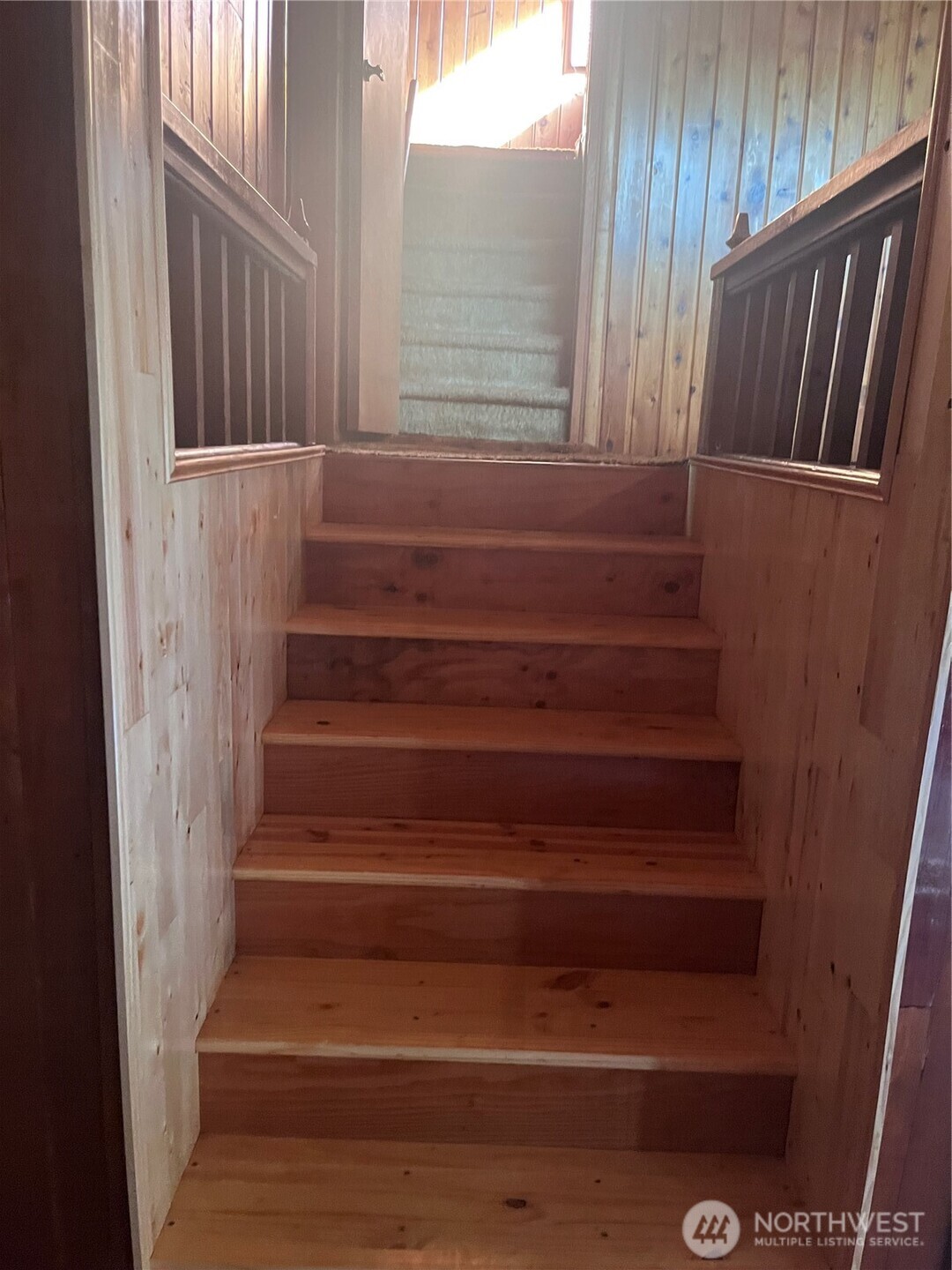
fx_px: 953
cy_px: 635
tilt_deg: -13.4
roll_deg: -4.1
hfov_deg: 53.1
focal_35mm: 26
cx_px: 476
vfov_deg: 67.3
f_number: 1.6
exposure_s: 1/40
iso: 640
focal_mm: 5.1
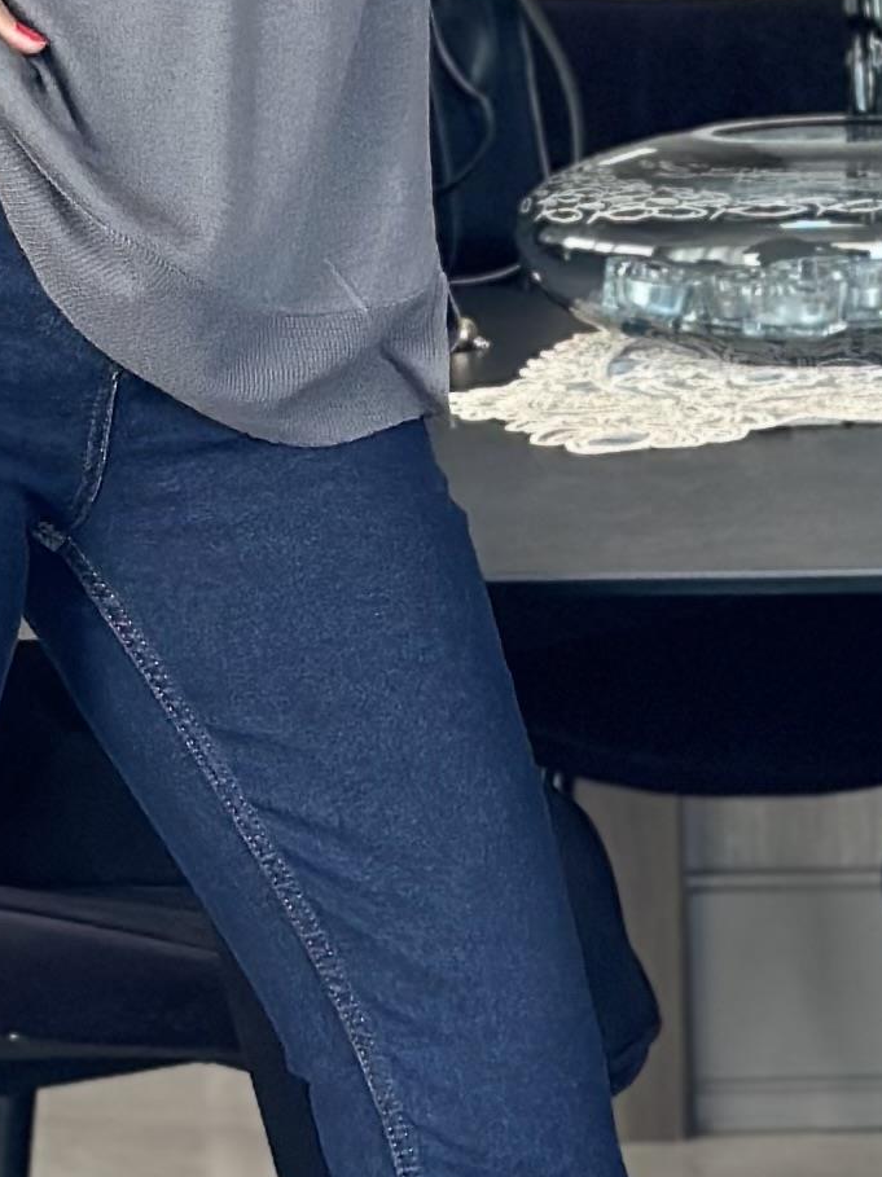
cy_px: 297
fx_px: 7241
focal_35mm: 213
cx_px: 19
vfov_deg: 9.3
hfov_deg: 6.9
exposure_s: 1/99
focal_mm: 6.86
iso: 125
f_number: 1.78
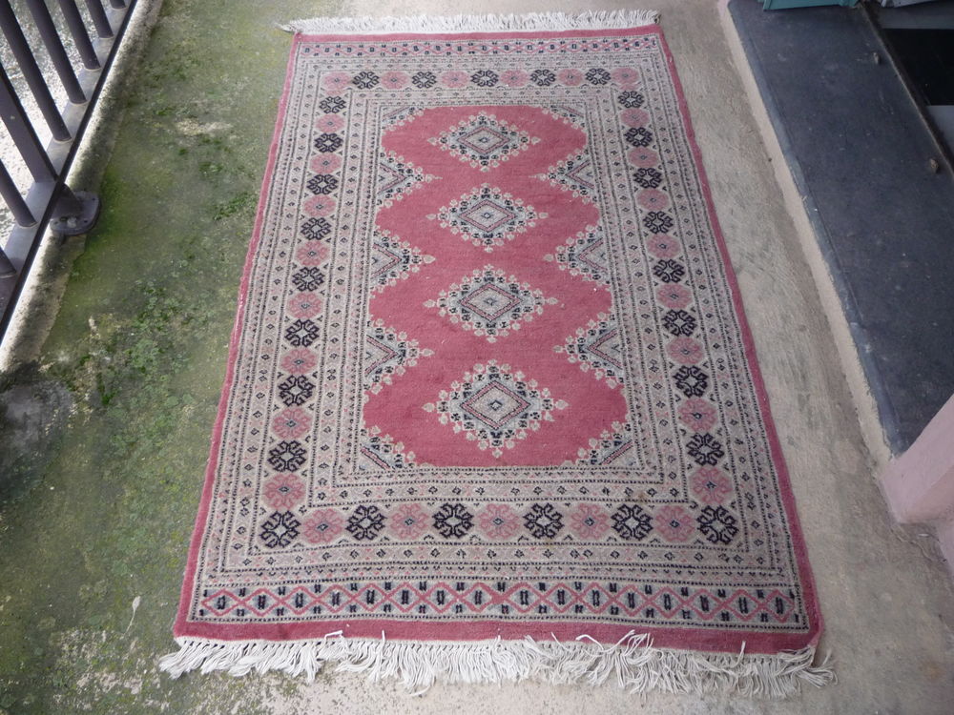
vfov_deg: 46.8
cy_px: 358
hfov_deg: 60.0
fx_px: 827
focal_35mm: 30
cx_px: 477
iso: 200
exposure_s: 1/30
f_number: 3.3
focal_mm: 5.2
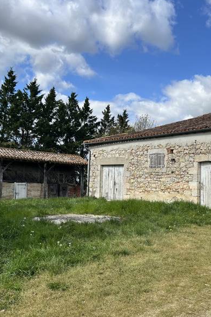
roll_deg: -2.3
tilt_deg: +4.5
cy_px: 160
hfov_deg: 35.3
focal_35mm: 37
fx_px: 325
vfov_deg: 51.9
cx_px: 154
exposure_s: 1/3049
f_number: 1.6
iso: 50
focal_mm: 5.1
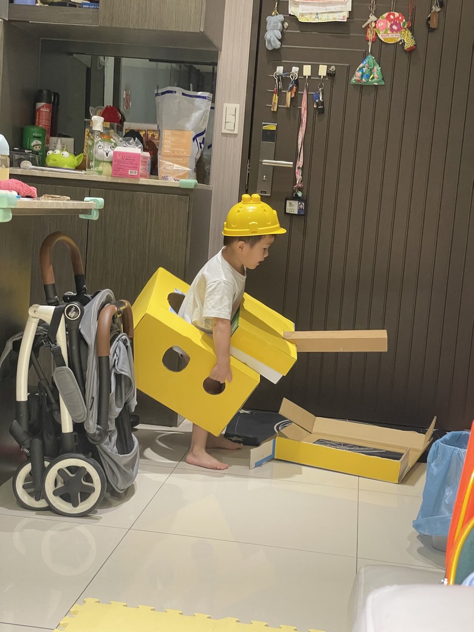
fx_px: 949
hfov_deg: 28.0
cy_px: 316
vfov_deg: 36.8
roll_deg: -4.2
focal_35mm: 52
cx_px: 237
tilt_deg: -6.6
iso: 200
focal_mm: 6
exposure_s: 1/60
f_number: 2
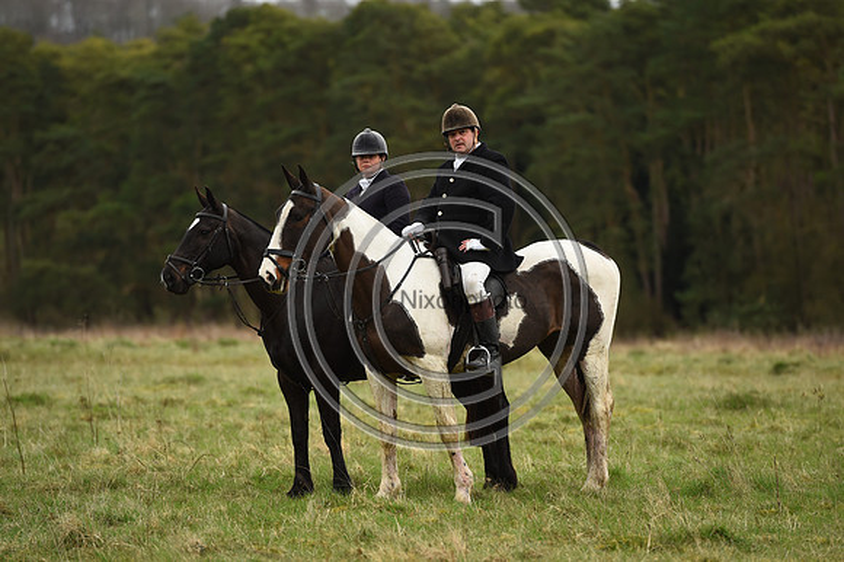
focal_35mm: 200
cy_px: 281
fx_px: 4686
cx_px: 422
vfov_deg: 6.9
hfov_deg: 10.3
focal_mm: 200
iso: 560
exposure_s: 1/1250
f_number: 4
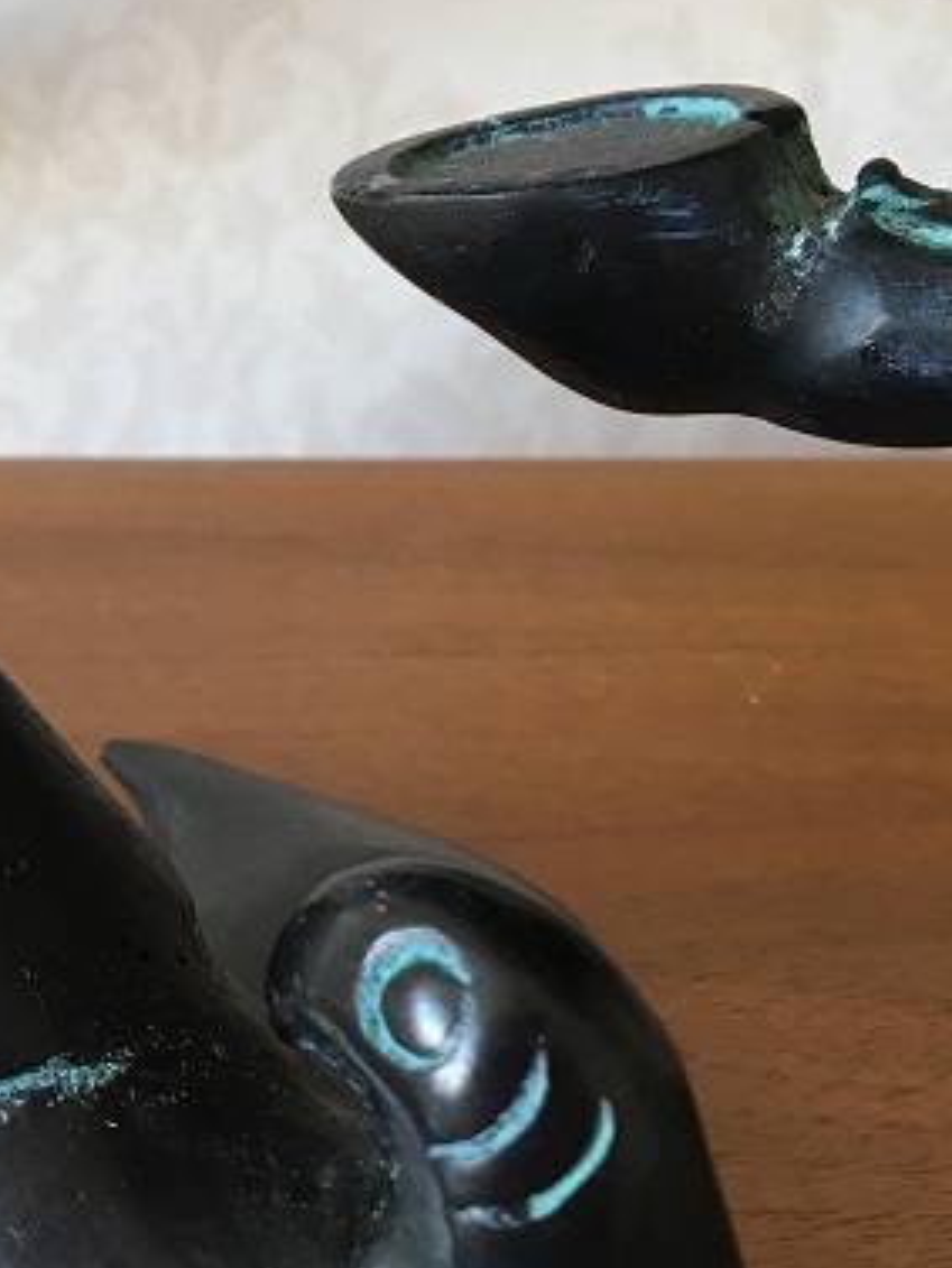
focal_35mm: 62
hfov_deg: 22.6
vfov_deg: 31.2
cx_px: -45
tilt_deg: -31.1
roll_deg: +0.9
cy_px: 688
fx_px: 2272
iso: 64
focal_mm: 4.15
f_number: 2.2
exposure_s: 1/33
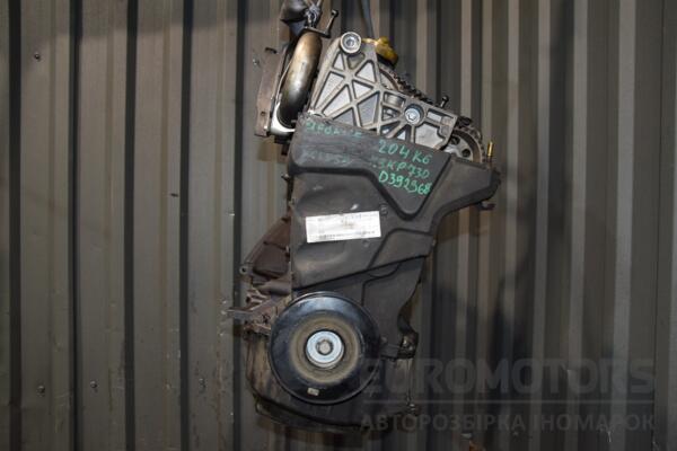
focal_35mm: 32
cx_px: 338
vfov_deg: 41.7
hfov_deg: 59.5
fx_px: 592
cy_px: 226
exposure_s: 1/60
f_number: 5
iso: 800
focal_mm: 21
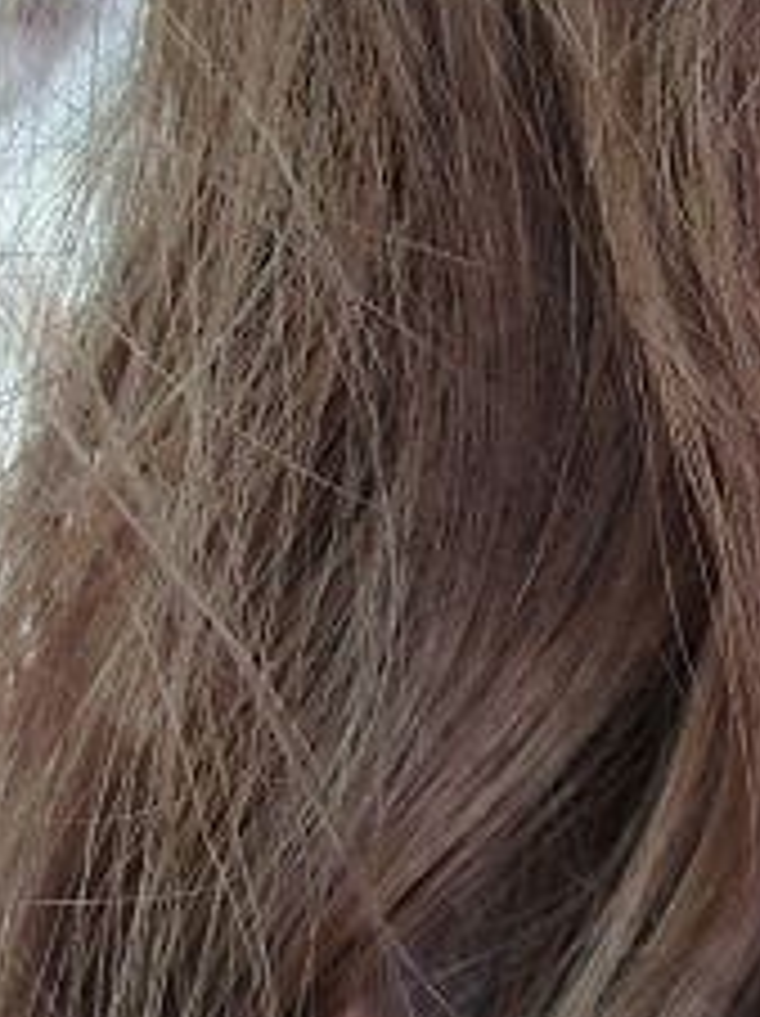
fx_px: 2493
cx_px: 1295
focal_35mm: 85
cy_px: 297
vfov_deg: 22.9
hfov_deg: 15.3
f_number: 2
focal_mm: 5.2
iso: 120
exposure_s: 1/45
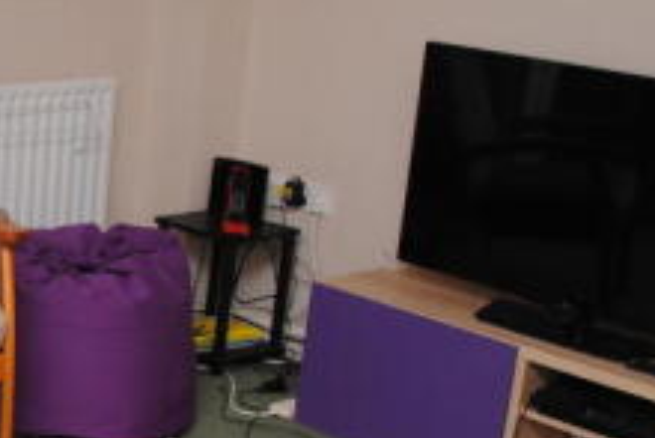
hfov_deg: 23.0
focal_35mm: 80
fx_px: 1456
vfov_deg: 17.1
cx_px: -159
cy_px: 264
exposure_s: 1/60
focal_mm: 18
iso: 200
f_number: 4
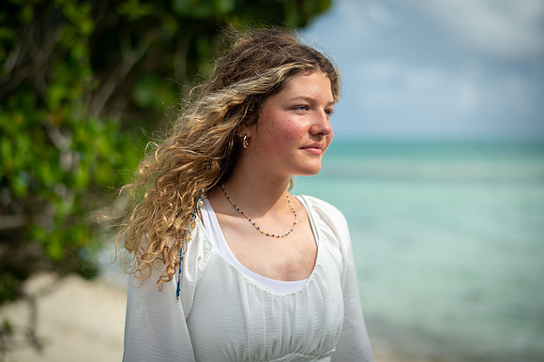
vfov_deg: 23.4
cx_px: 272
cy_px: 181
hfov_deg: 34.5
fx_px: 876
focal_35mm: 58
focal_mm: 58
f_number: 2
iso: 200
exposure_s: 1/2500
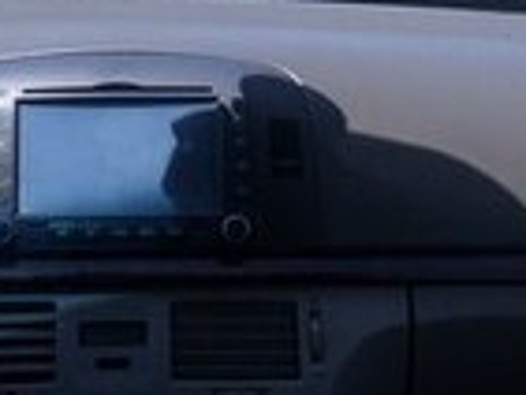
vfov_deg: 10.6
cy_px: -147
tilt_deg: -3.3
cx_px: 190
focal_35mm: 136
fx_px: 2068
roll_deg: +0.8
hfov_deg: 14.5
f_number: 2.2
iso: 32
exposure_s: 1/1109
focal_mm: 4.15
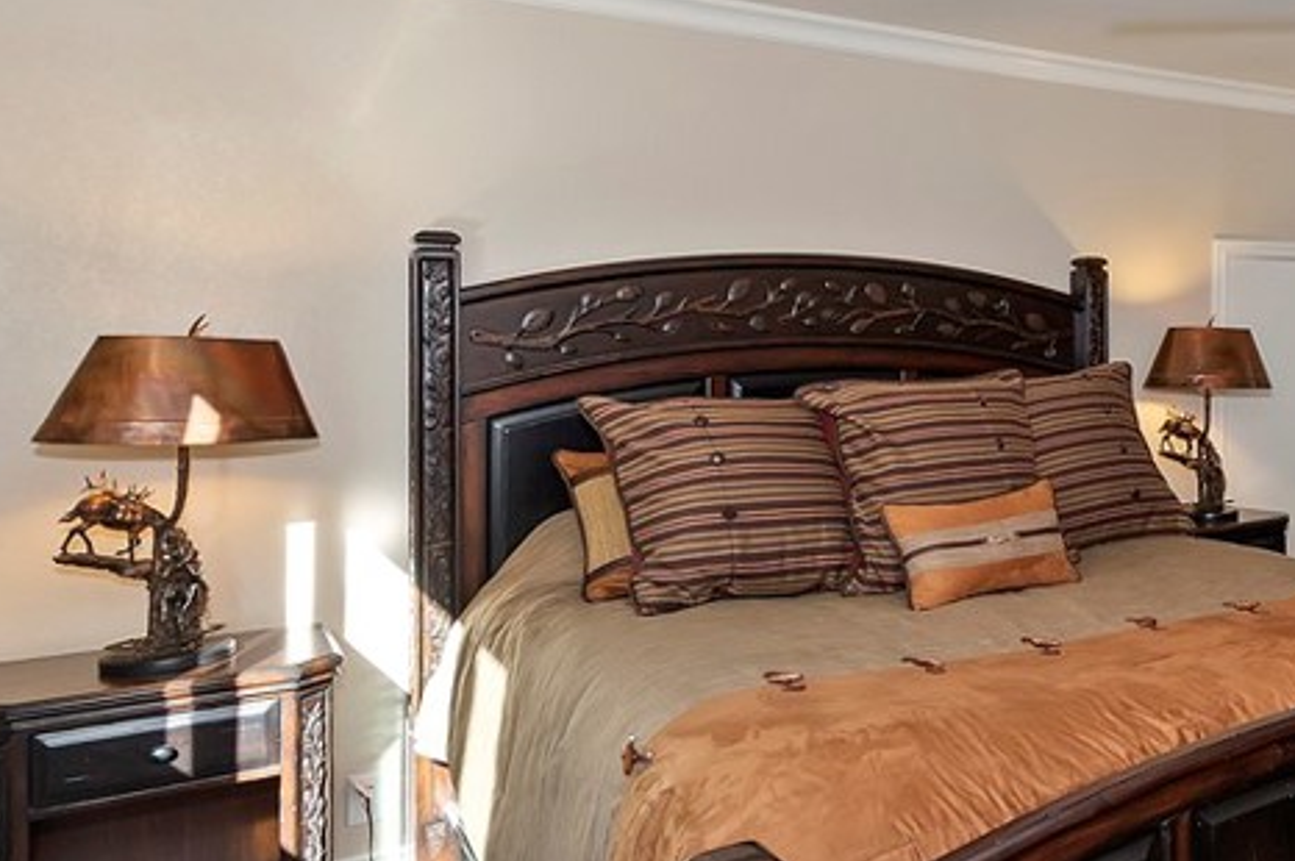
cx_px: 1245
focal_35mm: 33
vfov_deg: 39.8
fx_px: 1186
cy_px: 349
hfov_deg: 48.8
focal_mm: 10
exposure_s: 1/30
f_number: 8
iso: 400
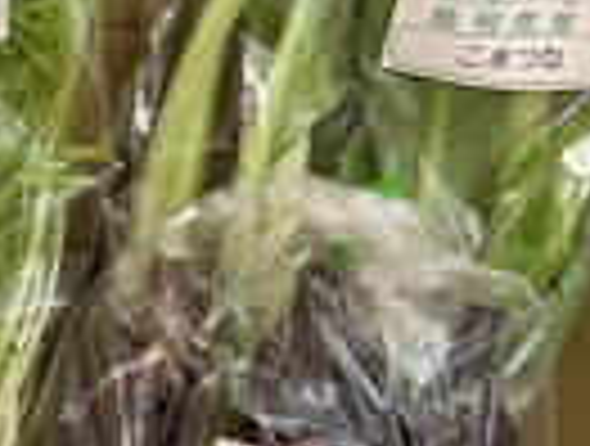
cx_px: -302
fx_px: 1624
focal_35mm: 95
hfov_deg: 18.2
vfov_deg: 15.4
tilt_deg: -52.5
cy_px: 432
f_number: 1.5
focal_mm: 5.7
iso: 500
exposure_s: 1/50
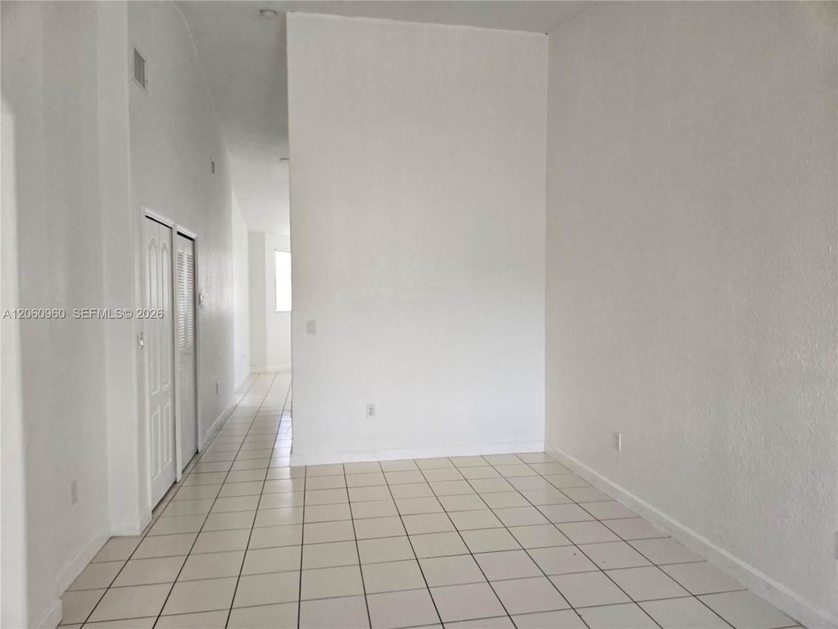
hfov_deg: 73.9
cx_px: 419
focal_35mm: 23
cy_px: 314
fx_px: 557
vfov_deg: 58.9
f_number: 1.8
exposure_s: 1/180
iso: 160
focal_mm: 5.4
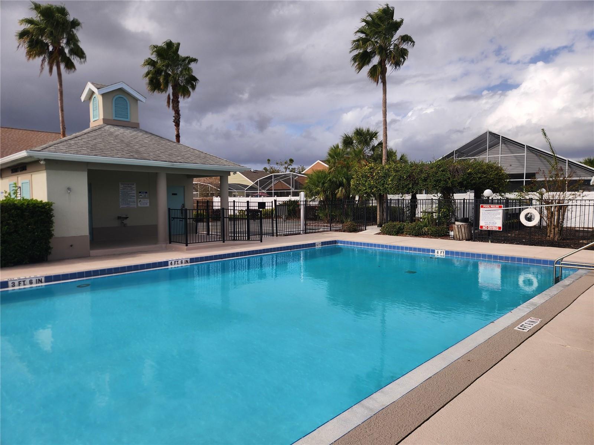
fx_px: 395
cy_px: 222
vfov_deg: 58.9
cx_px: 297
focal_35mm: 23
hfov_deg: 73.9
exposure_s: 1/1869
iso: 20
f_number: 1.8
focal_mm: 5.4
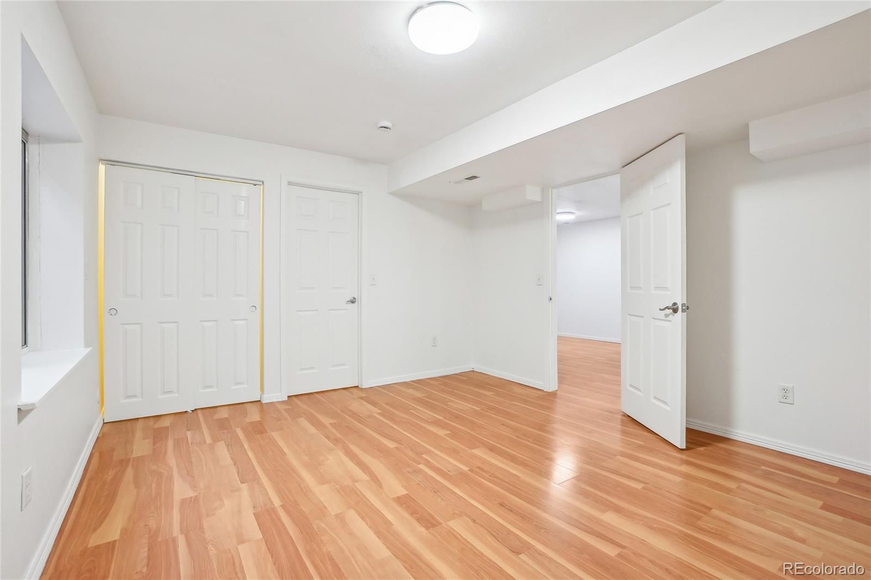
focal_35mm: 15
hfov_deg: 100.4
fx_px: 363
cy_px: 290
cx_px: 436
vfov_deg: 77.3
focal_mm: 10
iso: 400
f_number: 8
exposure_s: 1/8
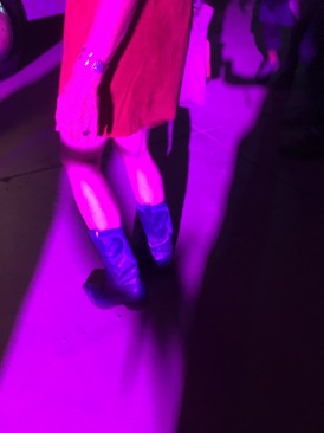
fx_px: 362
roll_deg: +0.6
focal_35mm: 29
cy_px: 216
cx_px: 162
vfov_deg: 61.7
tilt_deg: -35.4
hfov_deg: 48.2
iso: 400
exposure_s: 1/15
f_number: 2.2
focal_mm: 4.15
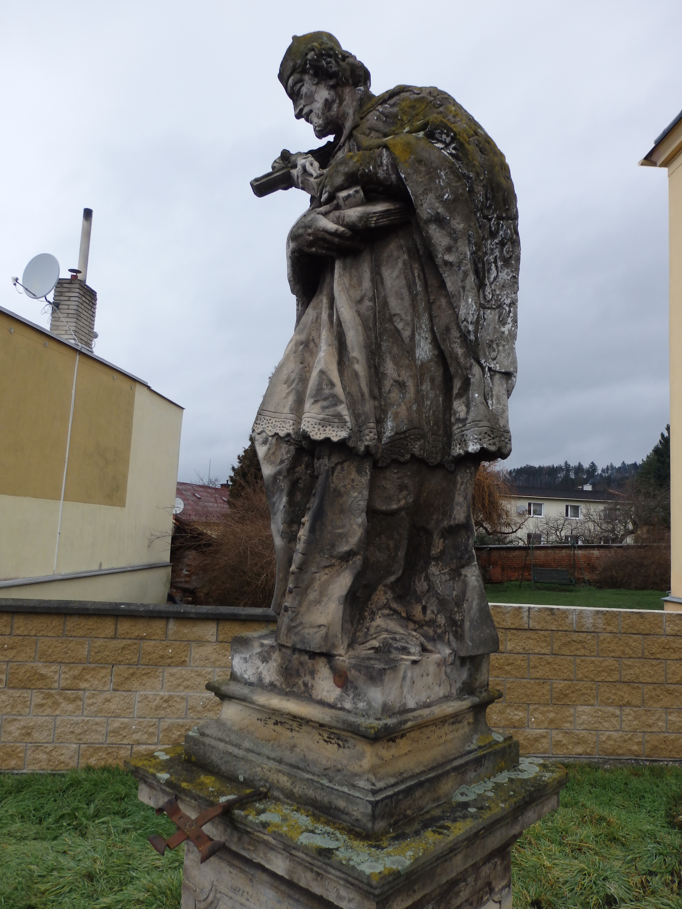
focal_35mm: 25
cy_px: 454
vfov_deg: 69.4
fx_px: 657
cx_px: 341
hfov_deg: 54.9
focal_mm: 4.5
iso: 100
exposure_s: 1/250
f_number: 3
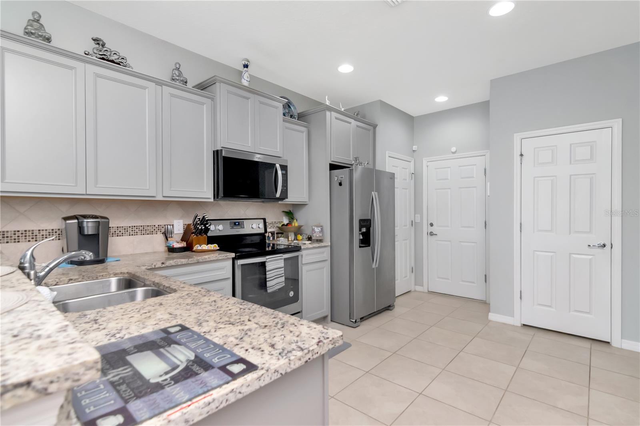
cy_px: 213
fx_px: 293
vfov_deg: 72.0
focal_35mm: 16
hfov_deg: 95.0
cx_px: 320
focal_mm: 11
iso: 1000
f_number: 6.3
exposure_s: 1/80
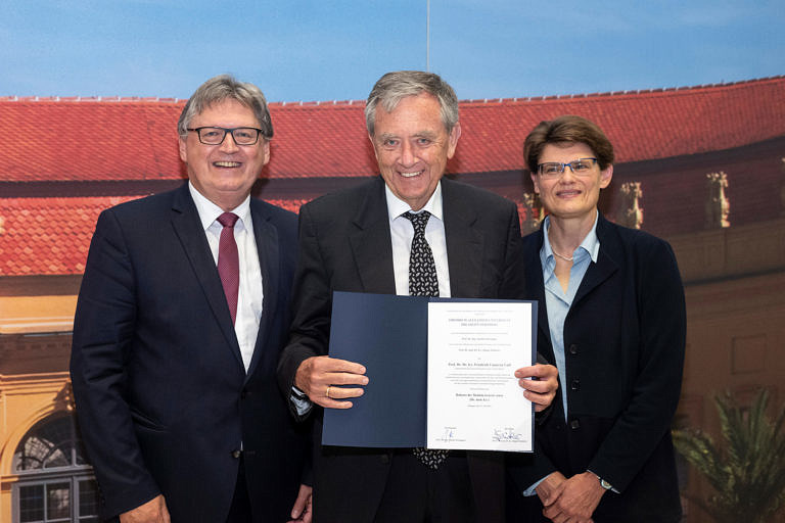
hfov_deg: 39.6
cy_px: 262
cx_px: 392
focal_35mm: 50
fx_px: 1090
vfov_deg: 27.0
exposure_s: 1/200
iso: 3200
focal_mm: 50
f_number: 4
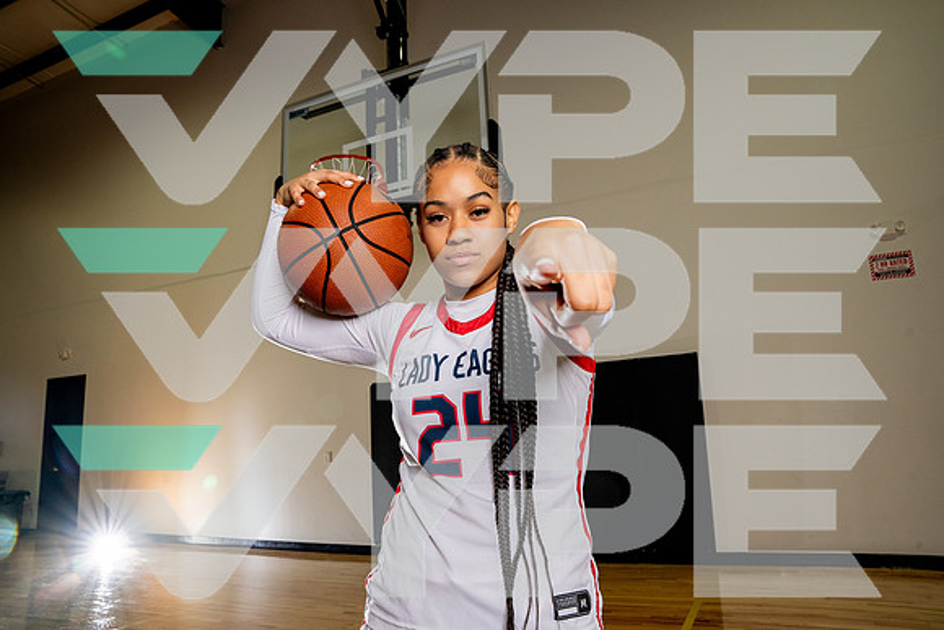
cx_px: 472
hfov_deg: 73.7
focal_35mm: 24
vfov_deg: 53.2
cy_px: 315
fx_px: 629
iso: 640
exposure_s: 1/200
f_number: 8
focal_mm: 24
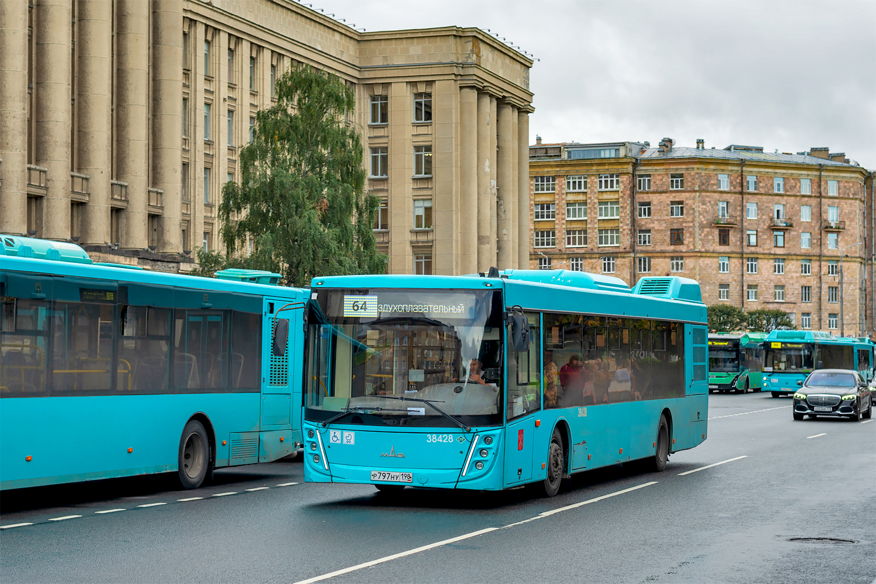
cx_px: 438
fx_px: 1217
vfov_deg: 27.0
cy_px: 292
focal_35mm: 50
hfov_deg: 39.6
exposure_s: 1/320
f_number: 5.6
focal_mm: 50
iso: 160
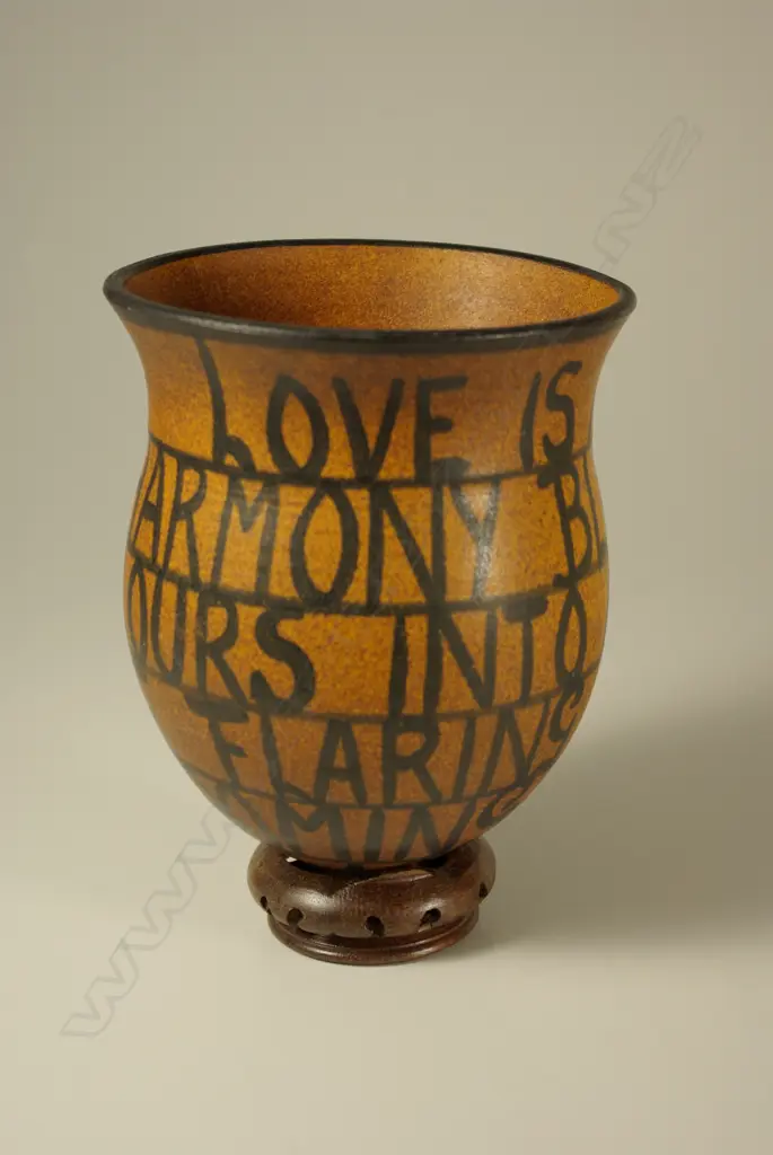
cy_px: 578
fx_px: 2169
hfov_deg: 20.2
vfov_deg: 29.8
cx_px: 386
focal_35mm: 68
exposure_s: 1/30
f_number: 6.7
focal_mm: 45
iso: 100
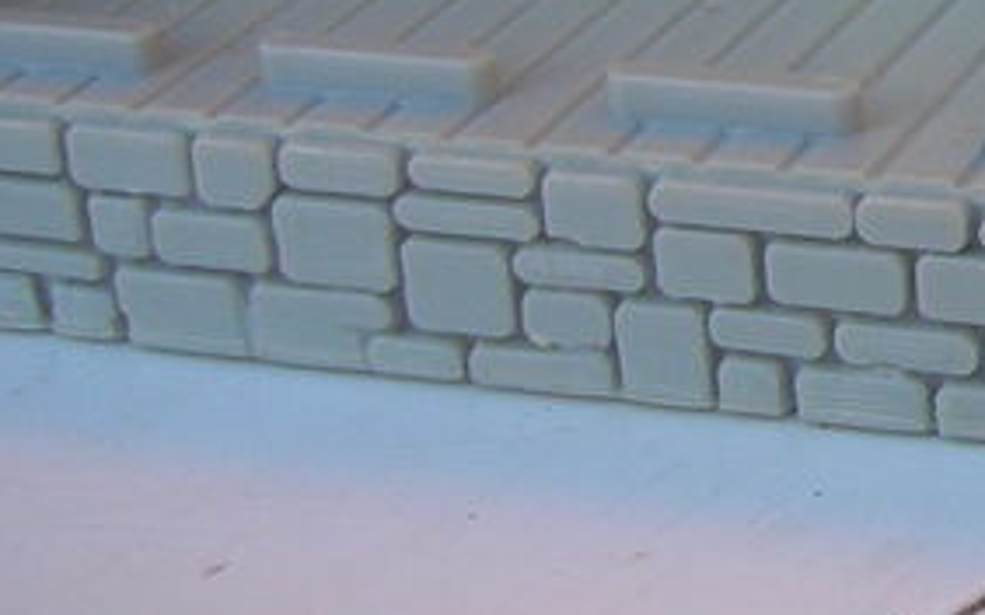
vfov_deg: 10.1
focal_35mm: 128
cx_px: 1460
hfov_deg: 15.2
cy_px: -38
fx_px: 3435
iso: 50
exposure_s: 1/81
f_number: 2.9
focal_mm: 5.7
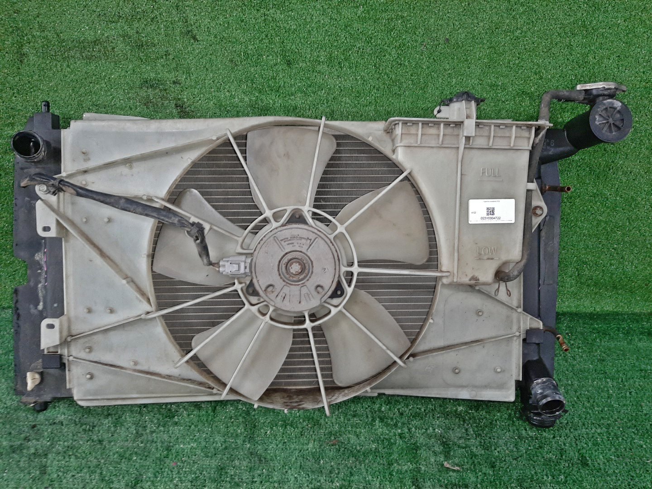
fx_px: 490
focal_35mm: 26
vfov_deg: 53.1
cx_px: 326
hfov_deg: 67.3
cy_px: 244
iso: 168
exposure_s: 1/33
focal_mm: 3.93
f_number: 1.7
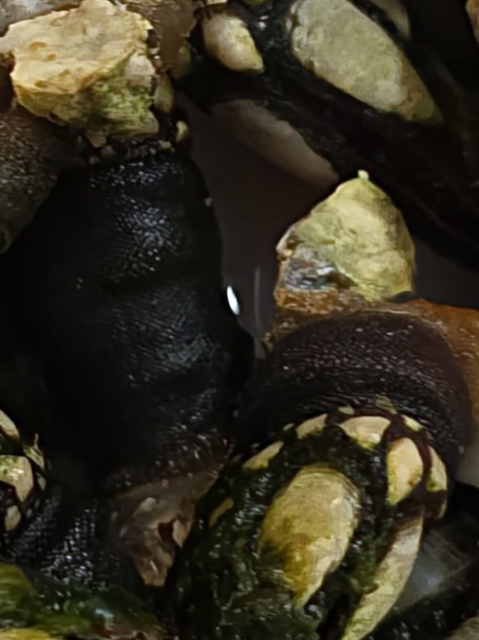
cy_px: 146
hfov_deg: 11.7
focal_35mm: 123
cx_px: -160
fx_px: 2270
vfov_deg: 15.9
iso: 250
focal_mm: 6.3
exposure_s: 1/50.3
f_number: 1.7
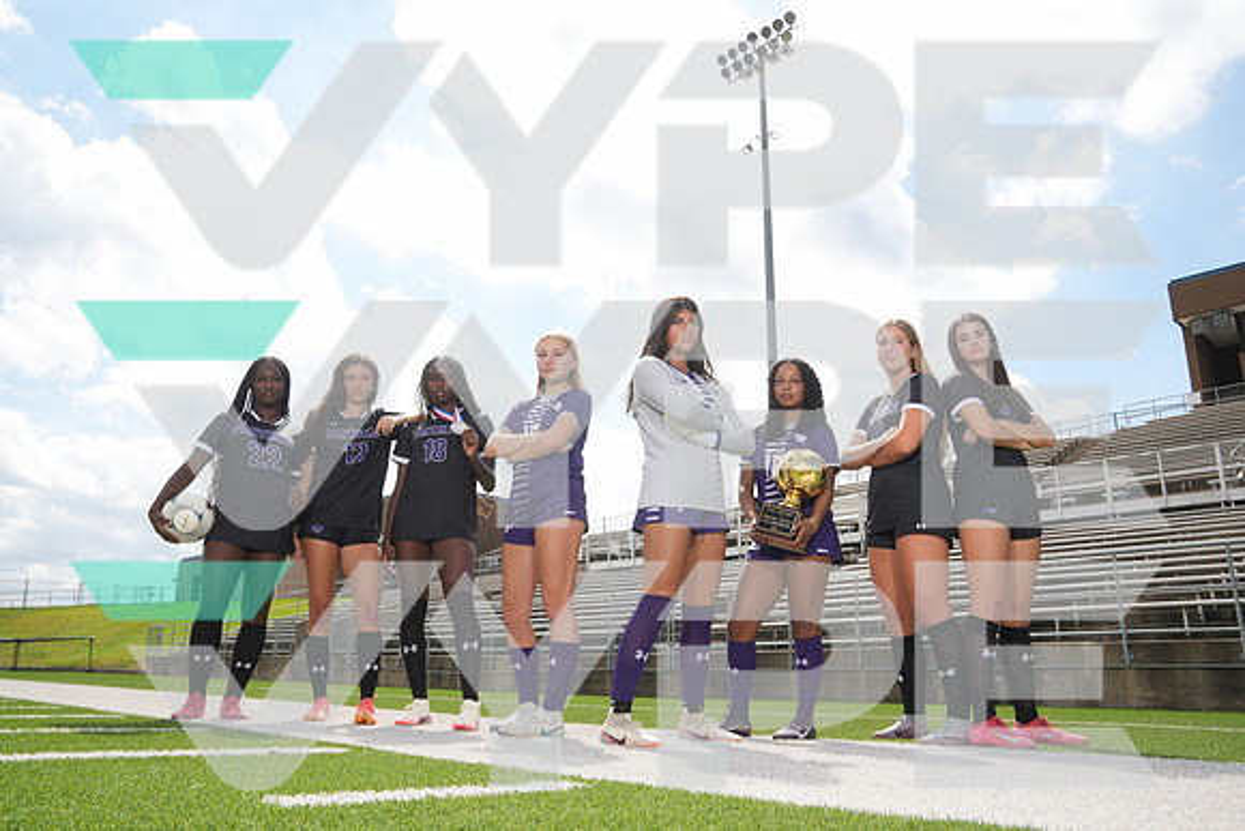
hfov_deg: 67.4
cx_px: 622
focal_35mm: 27
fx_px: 934
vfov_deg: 48.0
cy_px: 416
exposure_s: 1/200
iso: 125
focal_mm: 27
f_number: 9
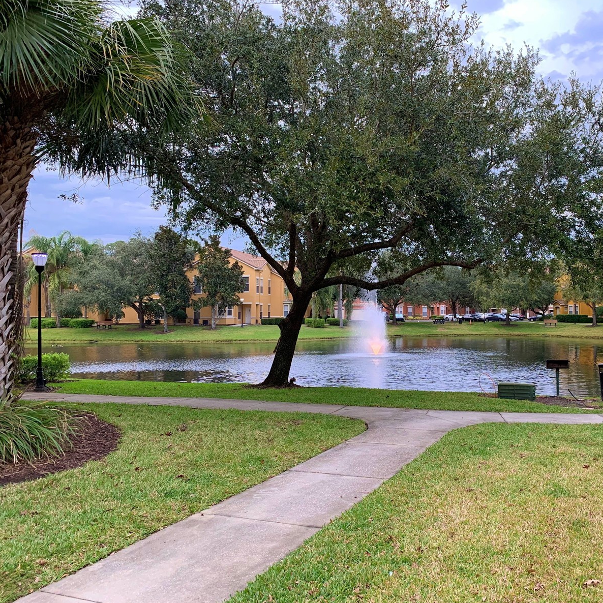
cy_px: 299
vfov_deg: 52.5
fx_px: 611
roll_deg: -0.8
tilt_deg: +2.0
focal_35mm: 31
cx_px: 396
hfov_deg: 51.7
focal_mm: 4.25
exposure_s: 1/116
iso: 100
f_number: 1.8
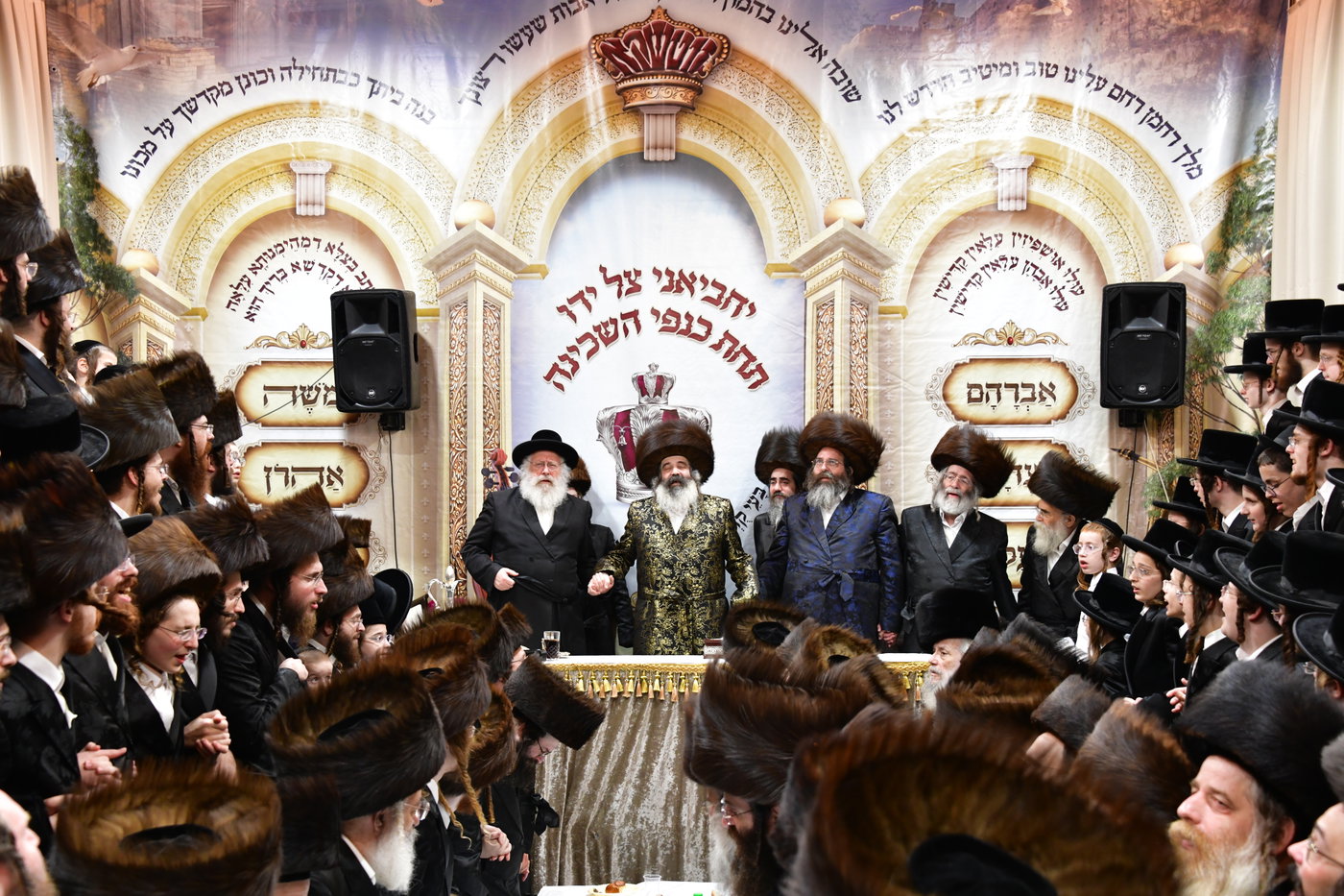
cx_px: 672
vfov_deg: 27.0
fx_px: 1866
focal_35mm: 50
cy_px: 448
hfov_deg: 39.6
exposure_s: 1/100
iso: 2000
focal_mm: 50
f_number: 5.6
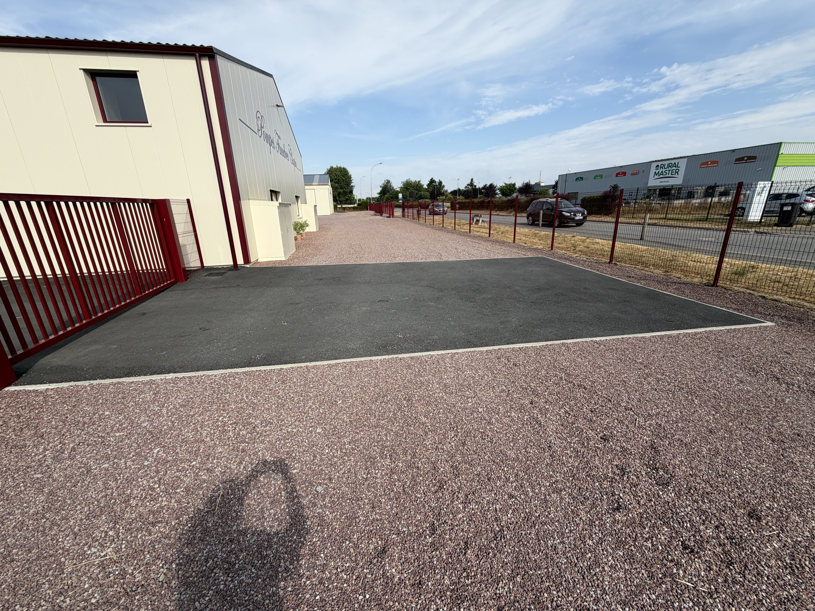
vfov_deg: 85.7
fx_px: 330
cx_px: 408
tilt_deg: -16.1
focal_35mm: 14
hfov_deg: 102.1
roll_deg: +3.0
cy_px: 306
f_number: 2.2
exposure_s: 1/1017
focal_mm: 2.22
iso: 20
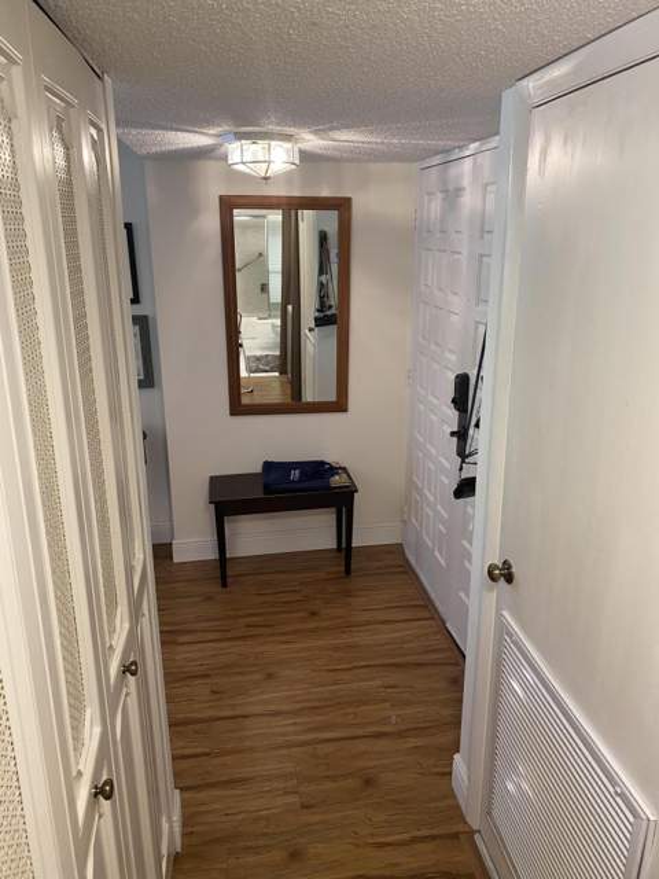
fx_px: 660
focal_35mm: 26
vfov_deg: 67.3
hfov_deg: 53.1
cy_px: 440
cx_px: 330
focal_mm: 4.25
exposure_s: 1/60
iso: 160
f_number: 1.8
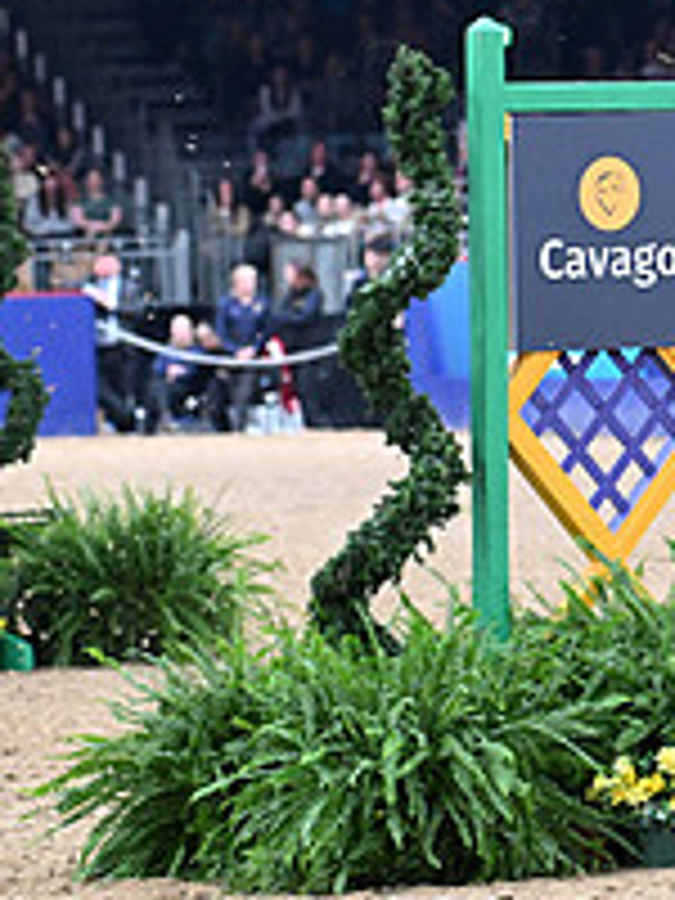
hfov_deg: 4.4
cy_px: 263
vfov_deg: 5.9
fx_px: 8684
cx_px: 1197
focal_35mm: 334
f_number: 4.5
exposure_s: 1/640
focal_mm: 120
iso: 6400
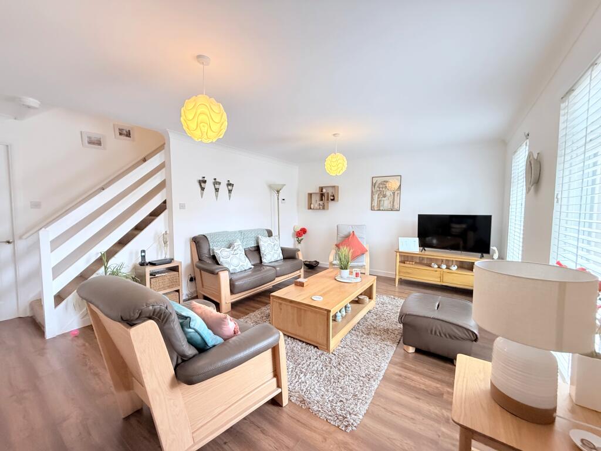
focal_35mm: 14
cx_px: 300
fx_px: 243
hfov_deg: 102.1
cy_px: 226
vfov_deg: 85.7
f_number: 2.2
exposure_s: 1/100
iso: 500
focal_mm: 2.22
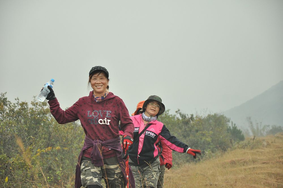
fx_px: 1083
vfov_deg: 9.9
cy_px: 94
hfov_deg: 14.9
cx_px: 142
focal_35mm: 138
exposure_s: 1/125
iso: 1100
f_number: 5.6
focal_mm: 92
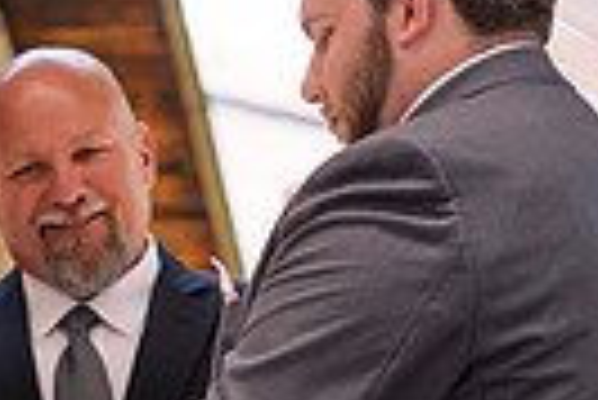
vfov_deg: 3.7
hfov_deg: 5.5
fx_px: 6169
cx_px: -40
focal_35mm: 371
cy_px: 600
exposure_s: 1/800
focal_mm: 85
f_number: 3.5
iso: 400
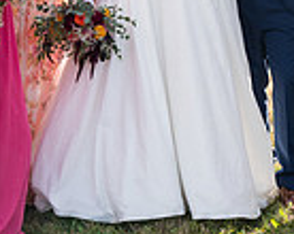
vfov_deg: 11.0
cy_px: -22
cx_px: 288
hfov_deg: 13.8
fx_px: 1199
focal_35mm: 138
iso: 250
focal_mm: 35
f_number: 5
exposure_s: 1/800
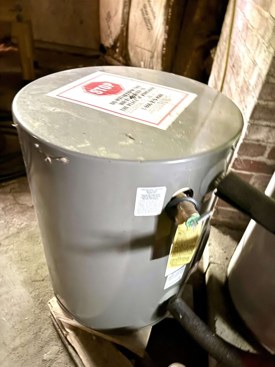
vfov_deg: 71.6
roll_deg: -4.1
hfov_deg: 56.8
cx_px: 138
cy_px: 184
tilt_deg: -40.1
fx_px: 254
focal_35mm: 24
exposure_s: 1/11
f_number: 1.78
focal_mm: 6.76
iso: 1000
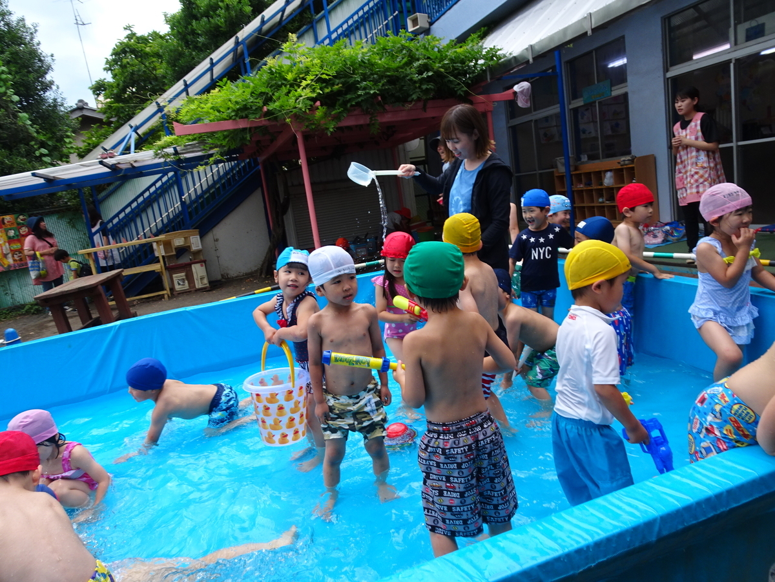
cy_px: 291
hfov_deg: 71.6
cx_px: 388
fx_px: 537
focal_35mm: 24
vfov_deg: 56.8
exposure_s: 1/320
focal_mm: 4.1
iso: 80
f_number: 3.5
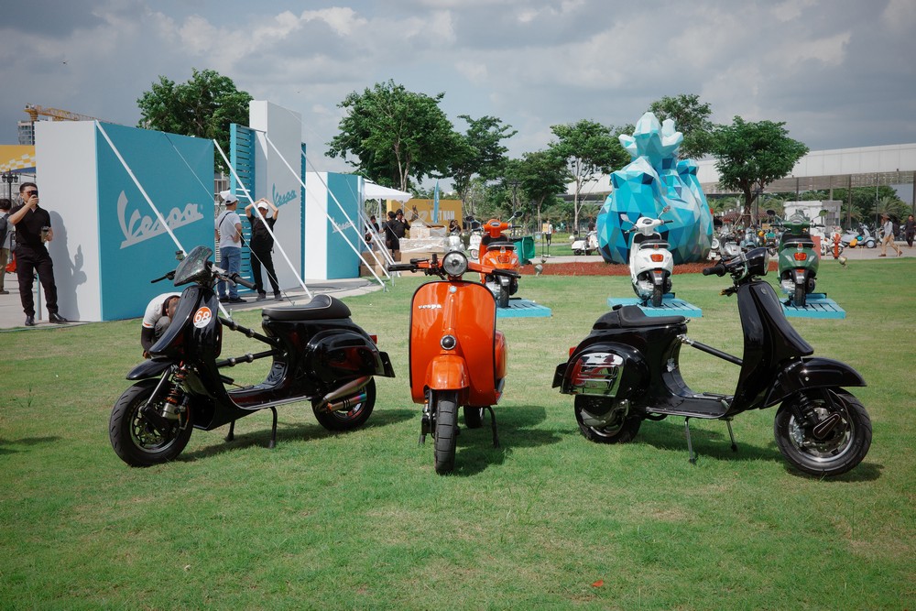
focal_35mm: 40
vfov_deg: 33.4
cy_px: 306
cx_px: 458
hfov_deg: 48.5
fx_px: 1018
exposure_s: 1/1000
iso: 200
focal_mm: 26
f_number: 7.1
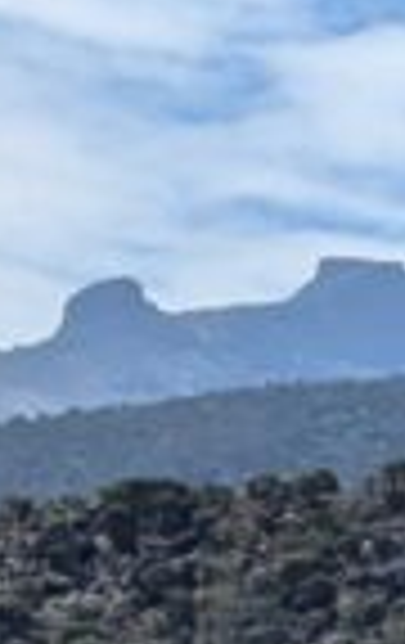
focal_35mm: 364
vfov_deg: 5.5
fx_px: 6396
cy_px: 1621
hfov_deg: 3.6
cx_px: 992
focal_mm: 6.81
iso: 47
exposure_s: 1/2817
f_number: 1.85
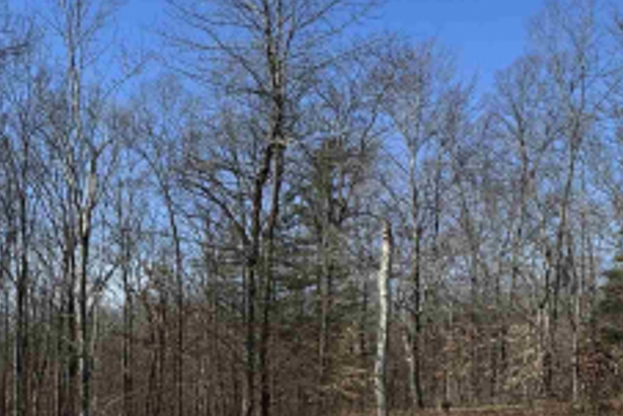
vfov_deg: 29.5
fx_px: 745
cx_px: 81
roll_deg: -1.5
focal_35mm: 43
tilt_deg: -2.5
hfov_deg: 42.3
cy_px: 399
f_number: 2.2
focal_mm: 2.22
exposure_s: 1/2028
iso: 50
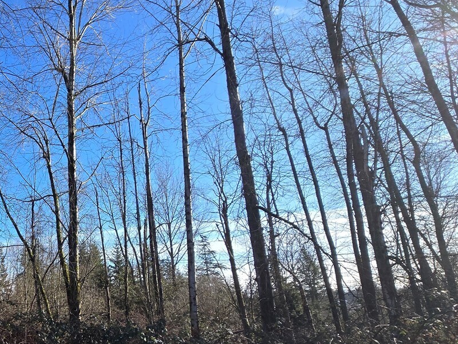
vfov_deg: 51.8
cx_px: 18
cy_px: 236
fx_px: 344
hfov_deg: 55.0
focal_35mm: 26
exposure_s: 1/1099
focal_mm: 2.2
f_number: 2.2
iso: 50
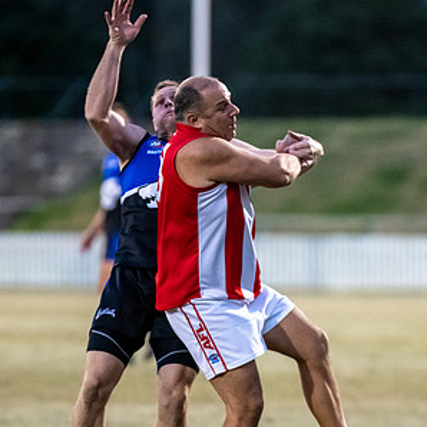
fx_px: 7131
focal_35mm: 511
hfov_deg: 3.4
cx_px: 312
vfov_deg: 3.4
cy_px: 308
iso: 7200
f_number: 2.8
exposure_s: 1/1250
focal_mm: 240
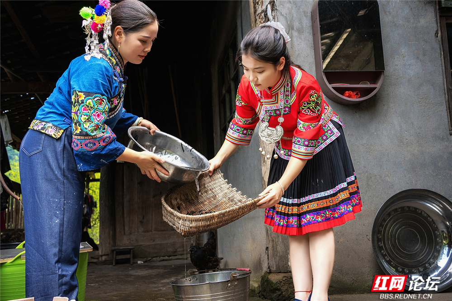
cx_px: 226
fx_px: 502
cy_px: 150
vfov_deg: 33.4
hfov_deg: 48.5
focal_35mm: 40
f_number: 6.3
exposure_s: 1/200
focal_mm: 40
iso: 400
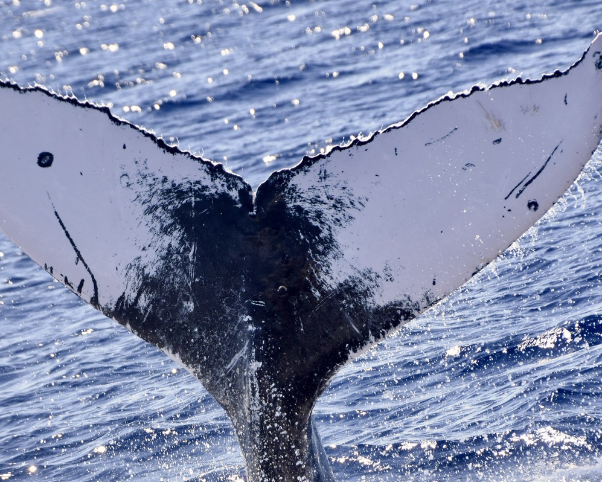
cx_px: 263
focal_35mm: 271
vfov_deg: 5.7
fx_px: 4829
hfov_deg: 7.1
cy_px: 241
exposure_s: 1/640
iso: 560
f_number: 6
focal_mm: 160
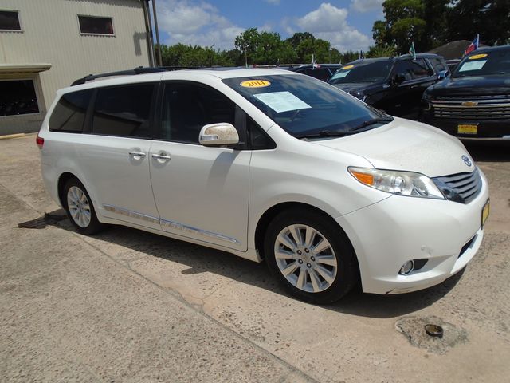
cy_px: 192
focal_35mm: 26
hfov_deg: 67.3
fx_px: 383
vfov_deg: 53.1
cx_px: 255
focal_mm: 4.6
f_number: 8
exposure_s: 1/500
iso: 100
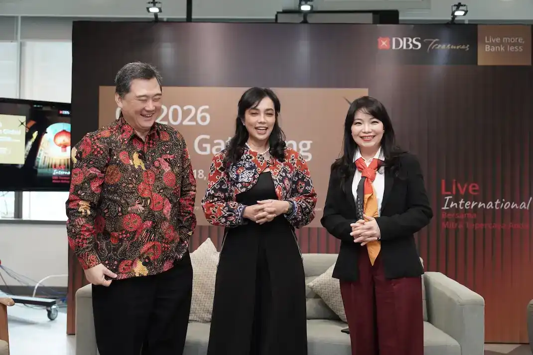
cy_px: 178
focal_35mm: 44
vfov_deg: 30.5
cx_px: 266
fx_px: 651
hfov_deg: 44.5
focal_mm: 44
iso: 800
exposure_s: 1/125
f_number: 2.8
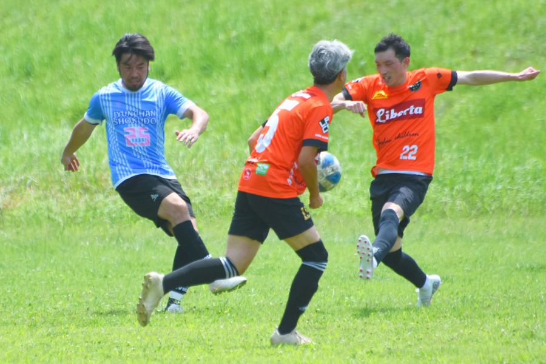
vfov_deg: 3.1
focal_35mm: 450
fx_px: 6824
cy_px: 182
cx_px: 273
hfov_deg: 4.6
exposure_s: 1/1600
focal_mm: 300
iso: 400
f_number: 6.3
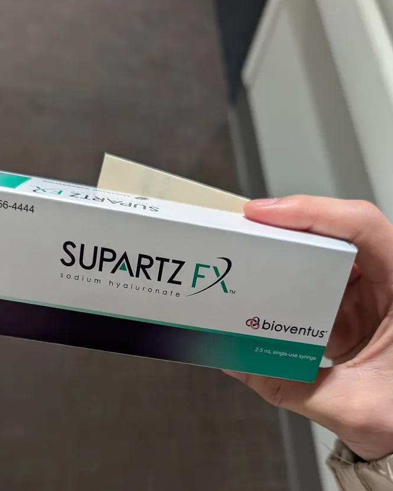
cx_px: 168
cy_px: 340
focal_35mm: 34
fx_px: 494
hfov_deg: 43.3
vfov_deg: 51.5
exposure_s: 1/120
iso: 347
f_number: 1.68
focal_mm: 6.9
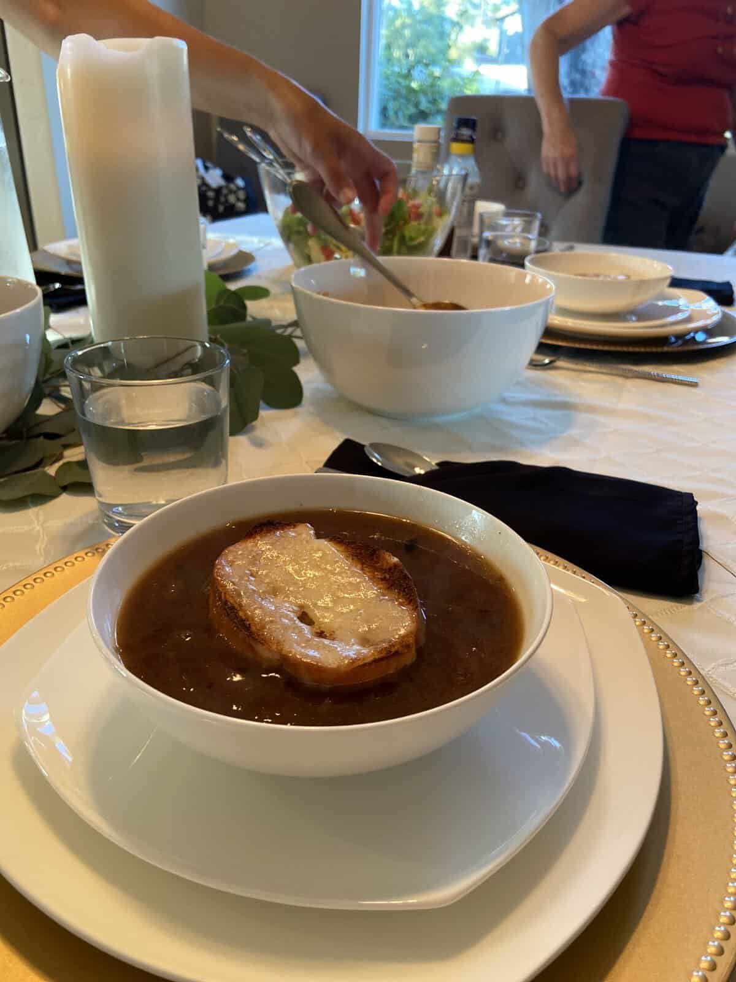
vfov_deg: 67.3
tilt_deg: -26.3
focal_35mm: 26
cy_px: 491
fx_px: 737
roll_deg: -1.9
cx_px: 368
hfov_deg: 53.1
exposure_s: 1/60
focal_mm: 4.25
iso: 160
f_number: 1.8
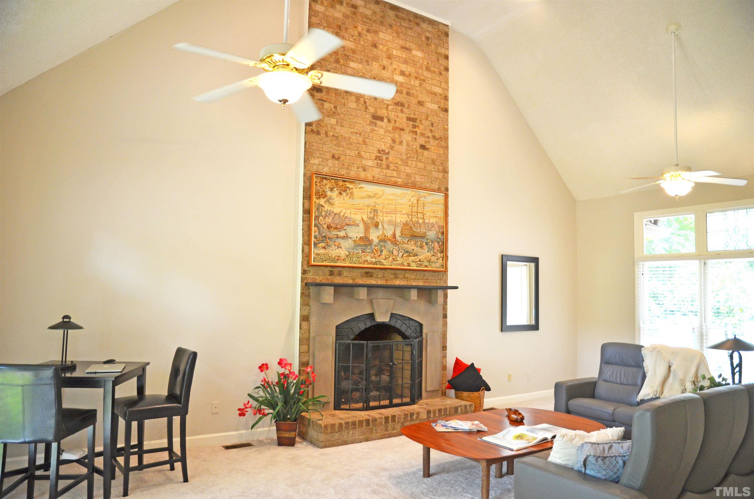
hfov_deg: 73.9
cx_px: 377
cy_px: 250
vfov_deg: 52.9
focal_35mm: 24
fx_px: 502
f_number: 4
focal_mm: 16
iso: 500
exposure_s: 1/60
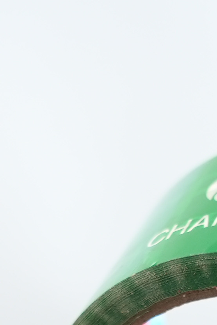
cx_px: 135
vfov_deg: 11.6
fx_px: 1518
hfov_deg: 8.2
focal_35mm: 168
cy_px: 526
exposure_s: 1/60
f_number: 4
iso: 640
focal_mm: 33
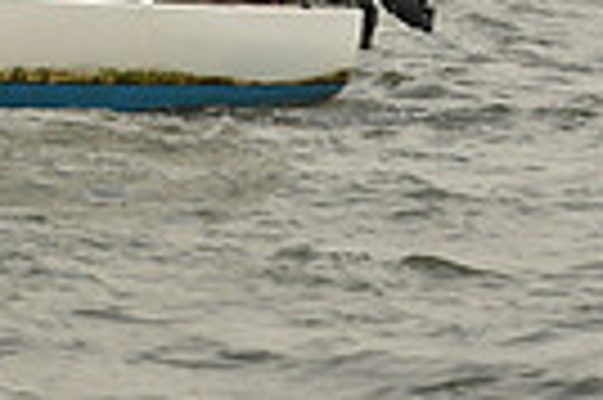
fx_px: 9402
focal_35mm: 562
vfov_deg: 2.4
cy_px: -899
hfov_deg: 3.7
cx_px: -155
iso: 320
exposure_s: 1/1250
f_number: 9
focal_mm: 130
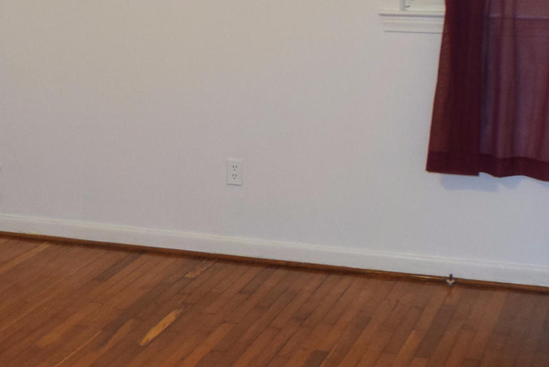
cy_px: 150
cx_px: 22
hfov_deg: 18.8
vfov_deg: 12.9
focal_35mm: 106
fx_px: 1618
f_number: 3.8
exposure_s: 1/60
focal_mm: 20
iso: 1000
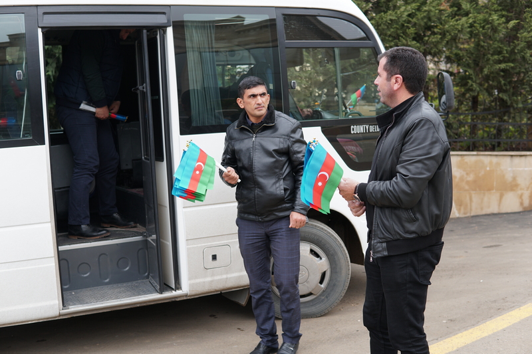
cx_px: 266
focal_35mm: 45
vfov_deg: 29.9
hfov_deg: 43.6
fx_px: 665
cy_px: 177
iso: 100
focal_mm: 30
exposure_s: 1/250
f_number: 2.8
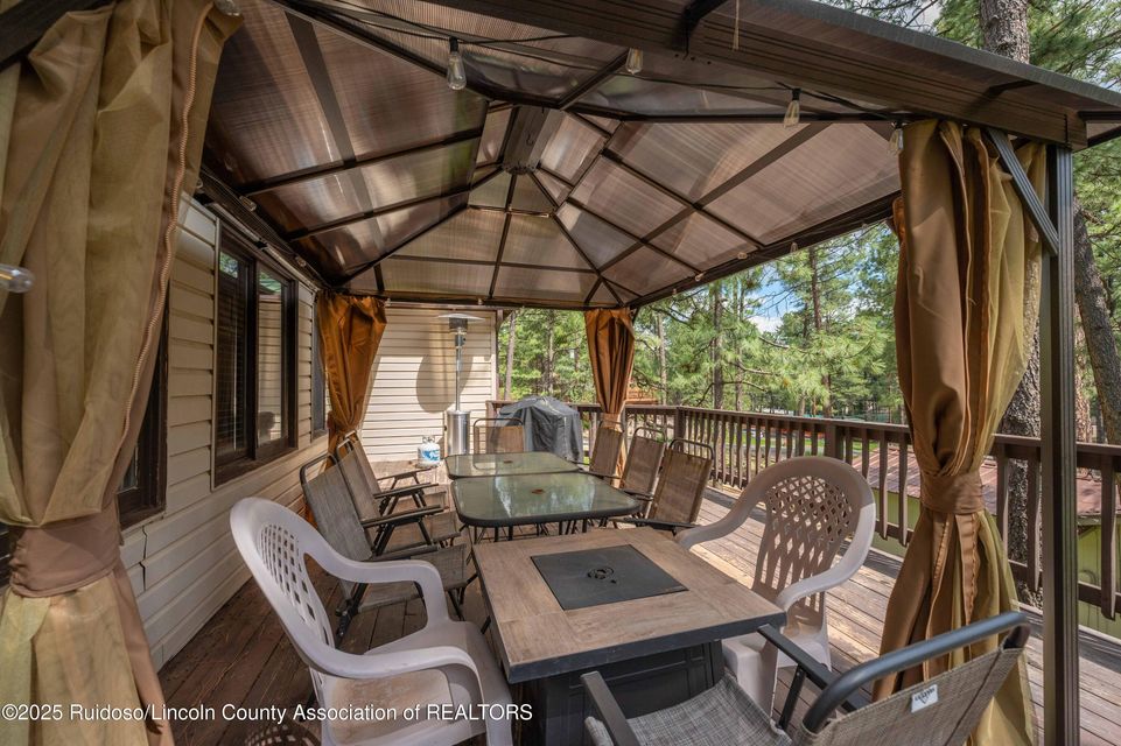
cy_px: 373
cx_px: 560
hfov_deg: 104.3
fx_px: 436
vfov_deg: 81.2
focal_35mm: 14
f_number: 8
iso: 400
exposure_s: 1/500
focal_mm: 14
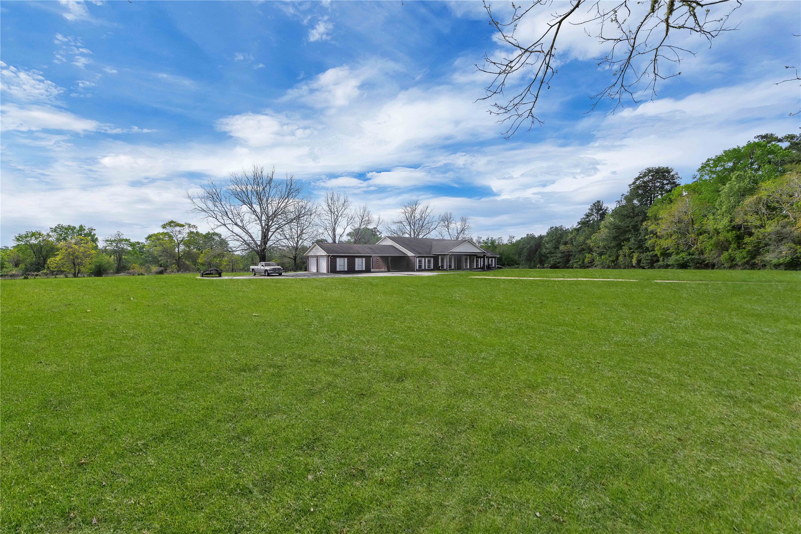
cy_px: 267
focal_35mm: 14
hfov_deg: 104.3
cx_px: 400
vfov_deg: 81.2
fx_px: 311
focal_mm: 14
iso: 100
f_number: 8
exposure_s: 1/500
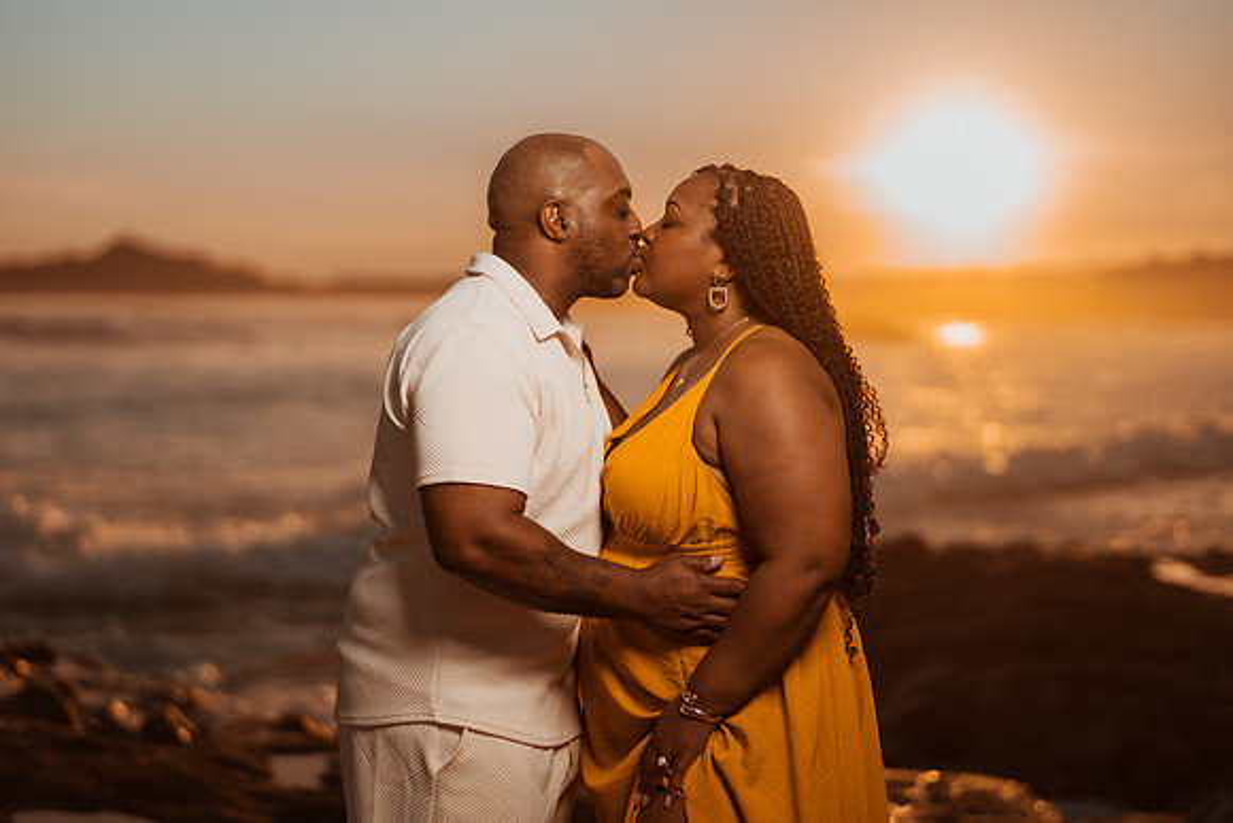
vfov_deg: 23.4
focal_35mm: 58
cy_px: 412
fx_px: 1987
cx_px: 616
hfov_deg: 34.5
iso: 100
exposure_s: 1/8000
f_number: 1.4
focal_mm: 58
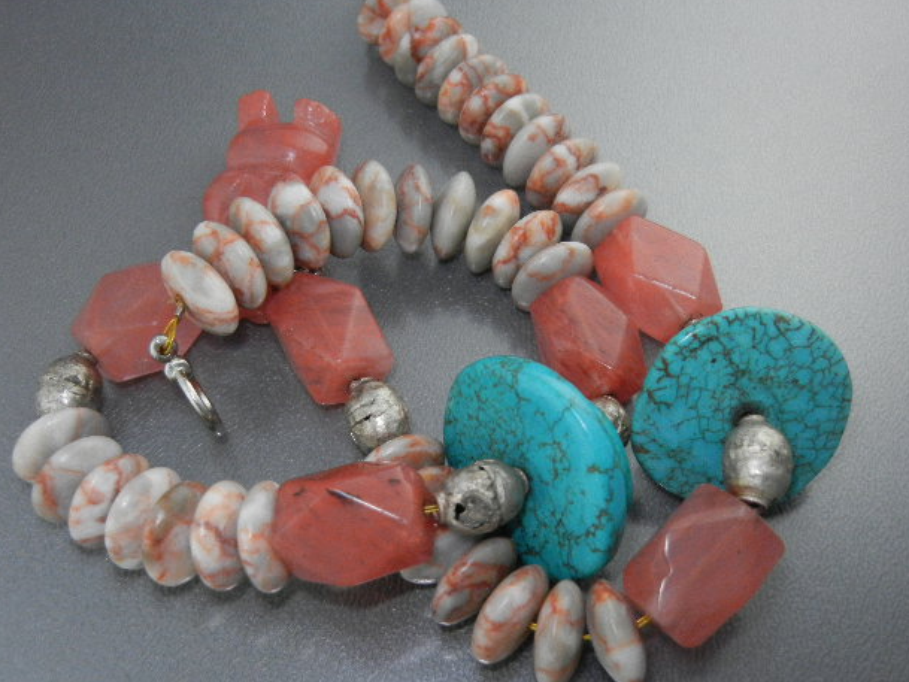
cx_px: 463
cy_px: 349
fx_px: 1077
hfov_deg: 45.8
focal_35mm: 41
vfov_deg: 35.1
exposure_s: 1/30
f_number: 7.4
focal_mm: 7.1
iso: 800
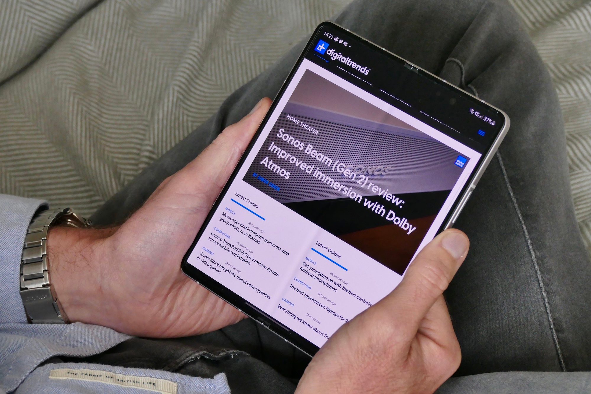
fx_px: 1723
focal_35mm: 105
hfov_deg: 19.5
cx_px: 296
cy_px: 197
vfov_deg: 13.0
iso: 800
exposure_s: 1/80
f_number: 4.5
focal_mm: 38.48
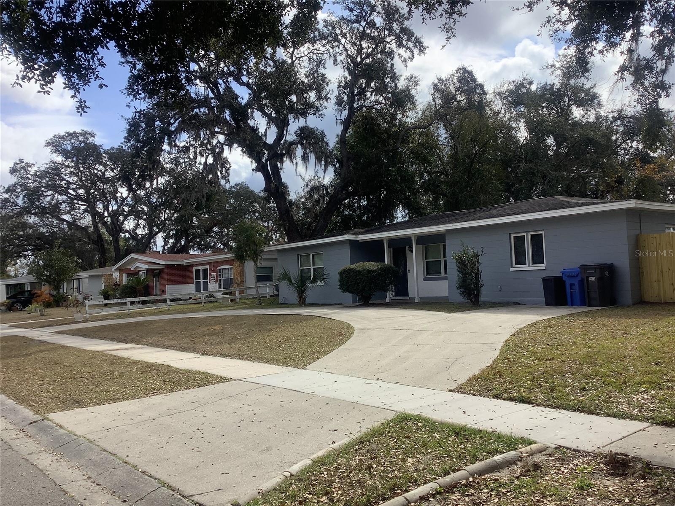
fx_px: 604
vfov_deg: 45.4
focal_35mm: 31
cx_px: 338
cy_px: 253
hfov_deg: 58.4
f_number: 2.4
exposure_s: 1/1087
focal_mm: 3.3
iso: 25
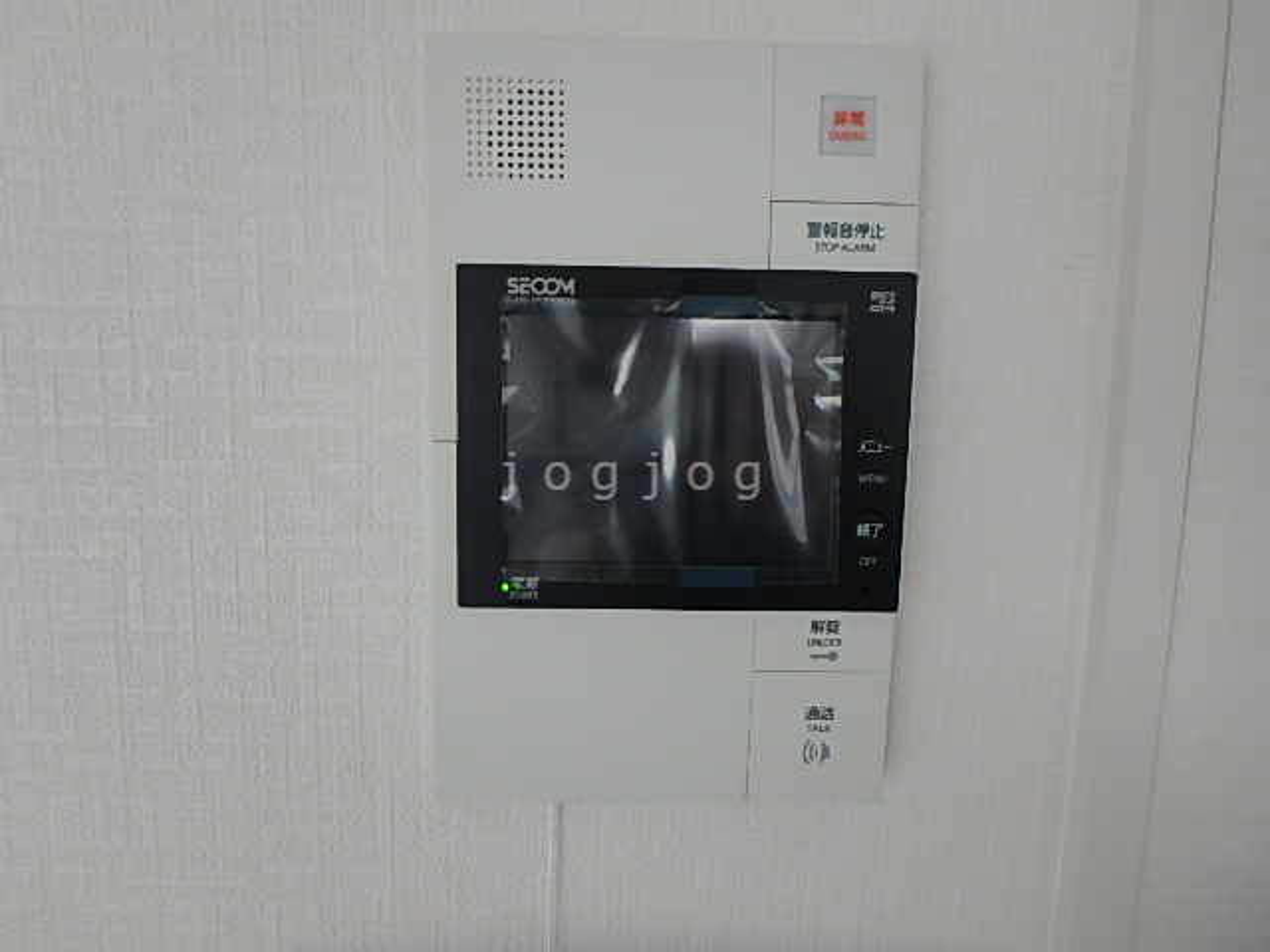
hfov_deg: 79.0
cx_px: 635
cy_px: 476
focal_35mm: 21
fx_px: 770
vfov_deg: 63.4
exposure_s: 1/60
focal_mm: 3.7
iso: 200
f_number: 3.5
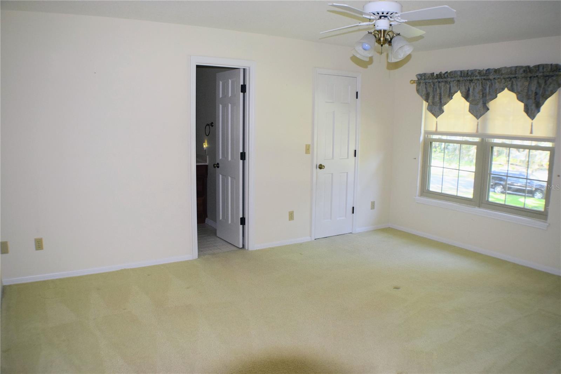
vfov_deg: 36.9
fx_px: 561
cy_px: 187
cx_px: 280
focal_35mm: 36
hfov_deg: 53.1
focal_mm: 24
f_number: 4.5
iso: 800
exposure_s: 1/100
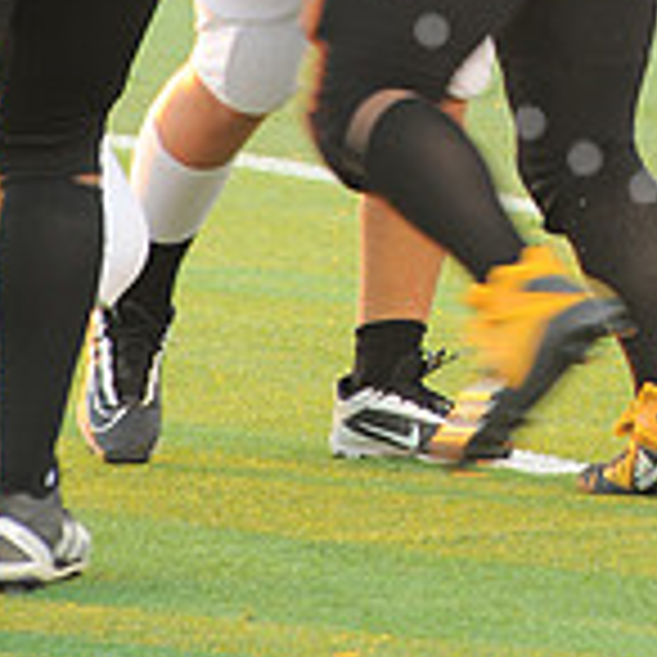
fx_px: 14451
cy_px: -310
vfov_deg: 2.6
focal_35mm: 673
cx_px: 842
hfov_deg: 2.6
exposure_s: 1/100
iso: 800
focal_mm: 200
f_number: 6.3
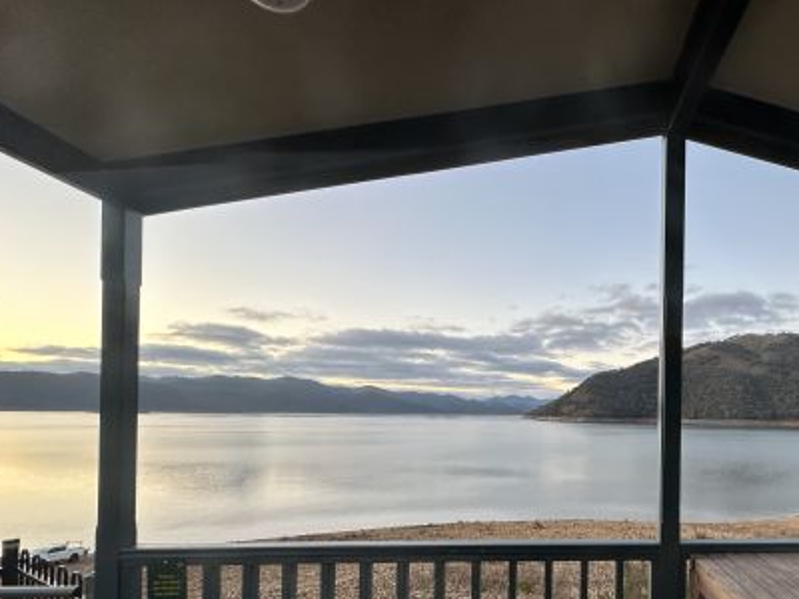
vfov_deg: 61.4
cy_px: 413
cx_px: 585
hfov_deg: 74.2
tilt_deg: -0.5
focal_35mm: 21
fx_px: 485
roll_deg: -1.2
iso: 80
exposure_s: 1/99
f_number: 2.2
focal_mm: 2.22
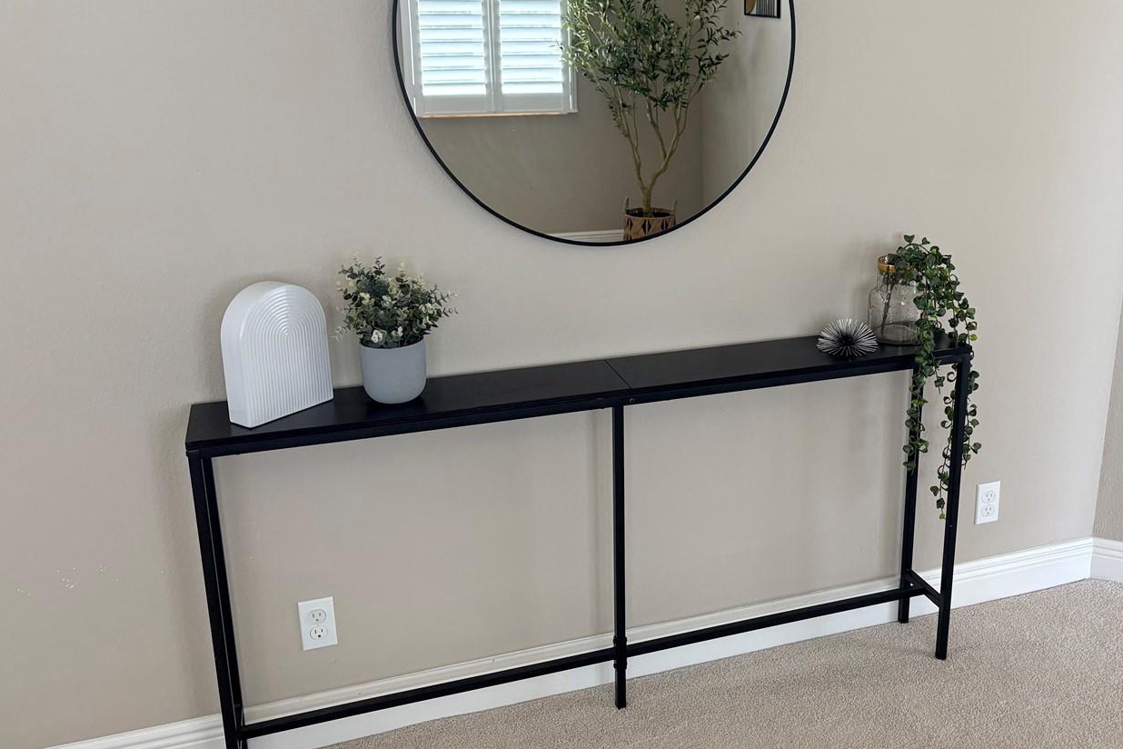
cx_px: 706
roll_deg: +0.1
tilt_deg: -14.8
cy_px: 343
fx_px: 1092
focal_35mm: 35
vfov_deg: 37.8
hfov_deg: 53.8
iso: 125
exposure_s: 1/60
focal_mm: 5.96
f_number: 1.6
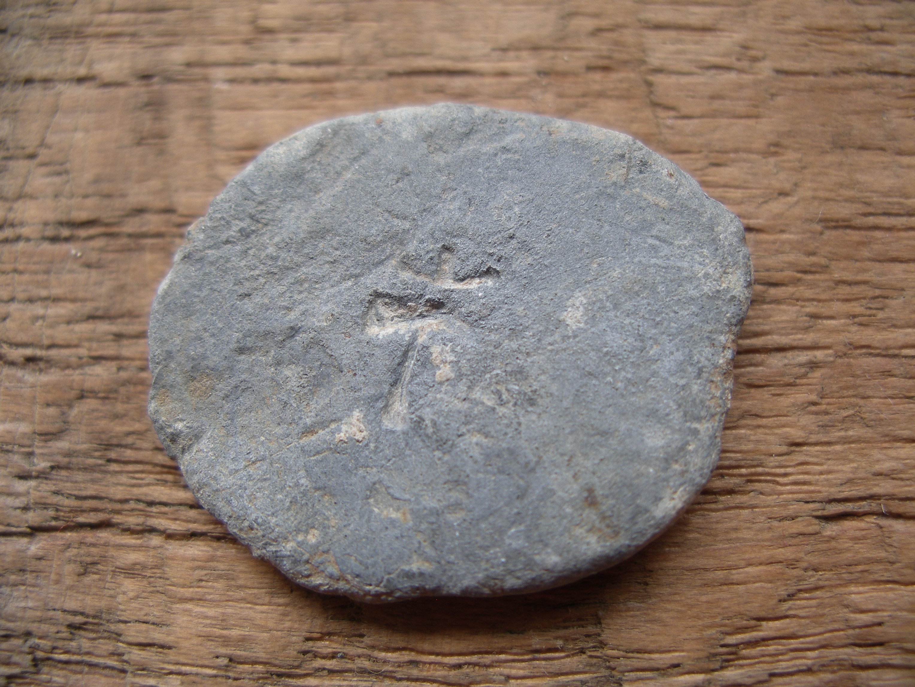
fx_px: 979
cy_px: 344
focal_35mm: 37
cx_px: 458
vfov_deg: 38.7
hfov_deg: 50.1
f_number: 2.8
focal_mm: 7.8
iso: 80
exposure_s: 1/50
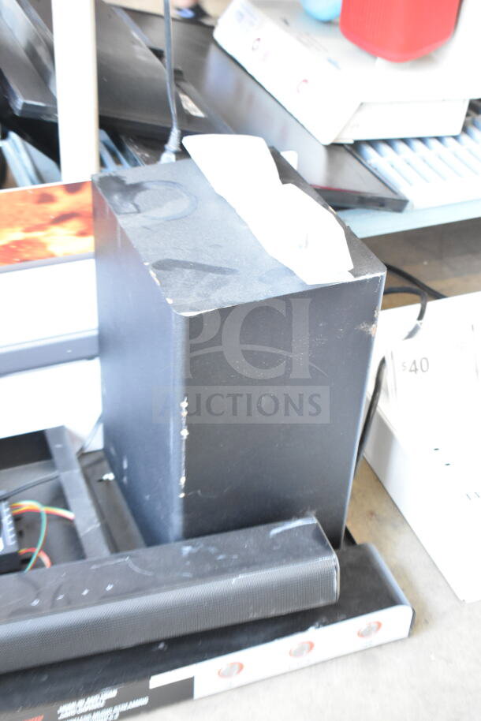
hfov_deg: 26.5
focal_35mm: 51
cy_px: 360
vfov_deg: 38.9
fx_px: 1021
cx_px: 240
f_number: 4.5
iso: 3200
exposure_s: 1/50
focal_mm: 34
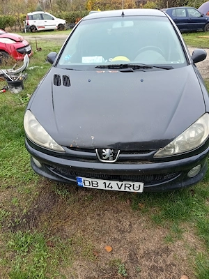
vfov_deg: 71.6
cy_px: 140
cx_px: 104
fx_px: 193
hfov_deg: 56.8
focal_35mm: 24
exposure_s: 1/101
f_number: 1.7
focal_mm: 5.24
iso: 102
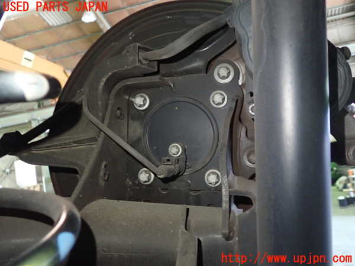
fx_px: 308
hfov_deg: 60.0
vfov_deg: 46.8
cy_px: 133
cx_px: 178
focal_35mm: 30
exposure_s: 1/25
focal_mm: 5.4
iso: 800
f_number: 2.3
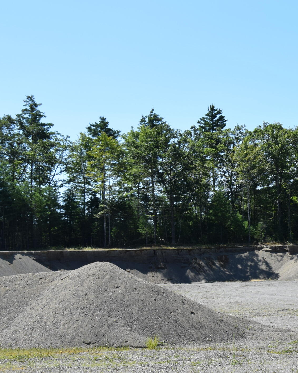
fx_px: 926
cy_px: 228
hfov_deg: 17.7
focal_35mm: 84
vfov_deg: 22.7
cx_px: 324
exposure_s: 1/400
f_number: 10
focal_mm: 28
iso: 200
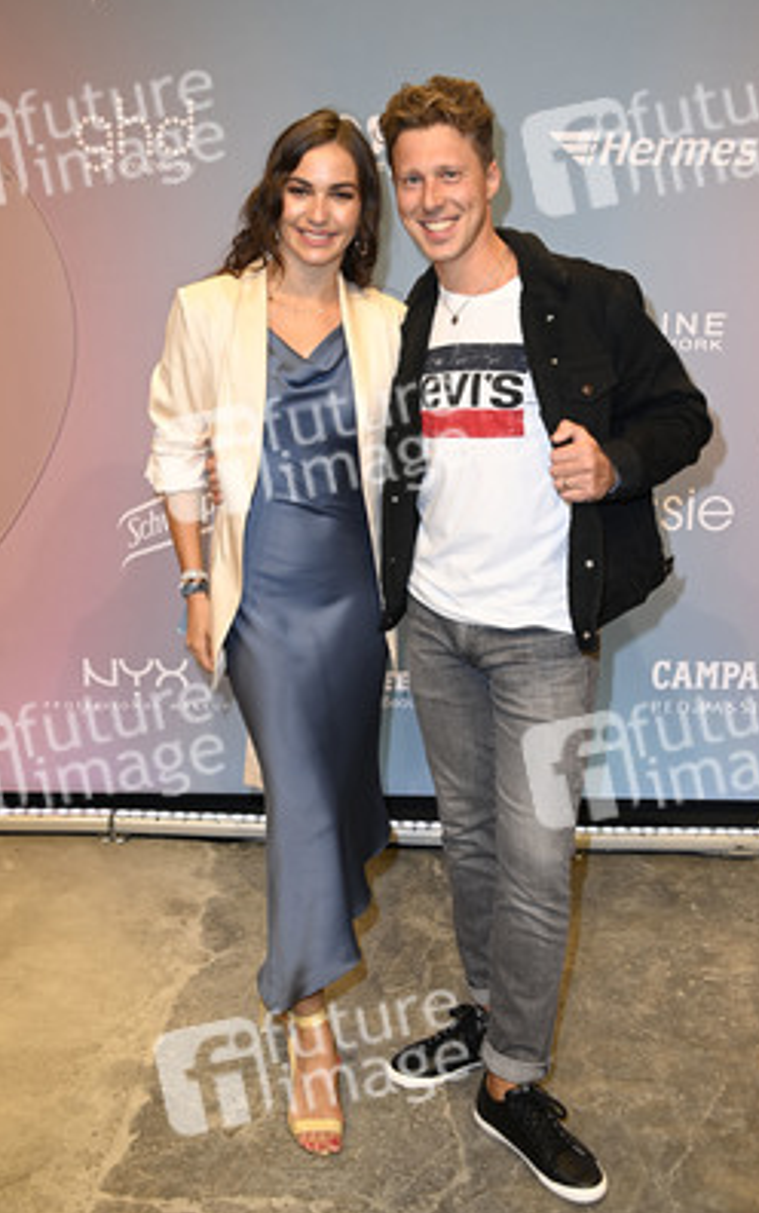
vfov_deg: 52.7
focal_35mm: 37
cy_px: 603
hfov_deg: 34.5
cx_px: 401
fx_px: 1223
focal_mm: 36
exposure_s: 1/160
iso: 400
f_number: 5.6
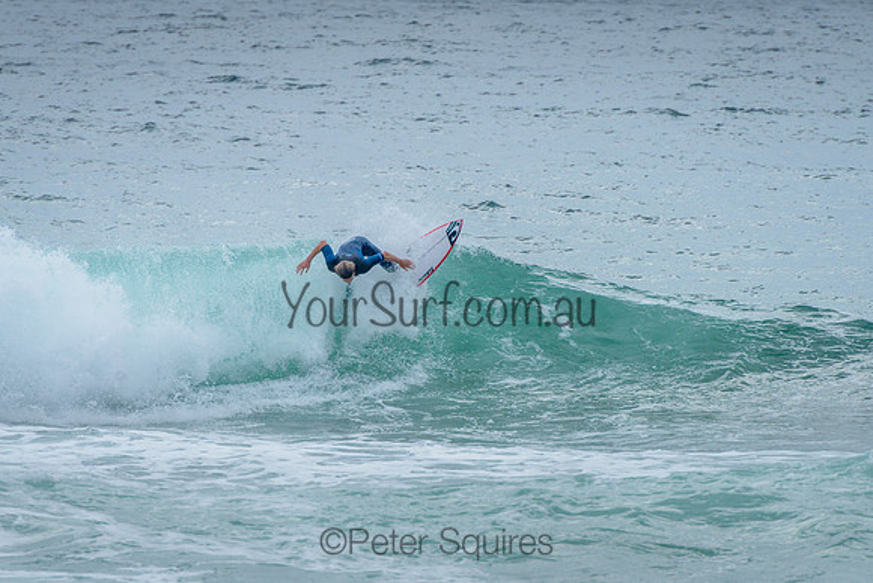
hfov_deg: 4.2
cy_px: 260
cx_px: 440
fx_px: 11888
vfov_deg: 2.8
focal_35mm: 490
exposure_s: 1/1600
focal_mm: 400
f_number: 8
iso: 500
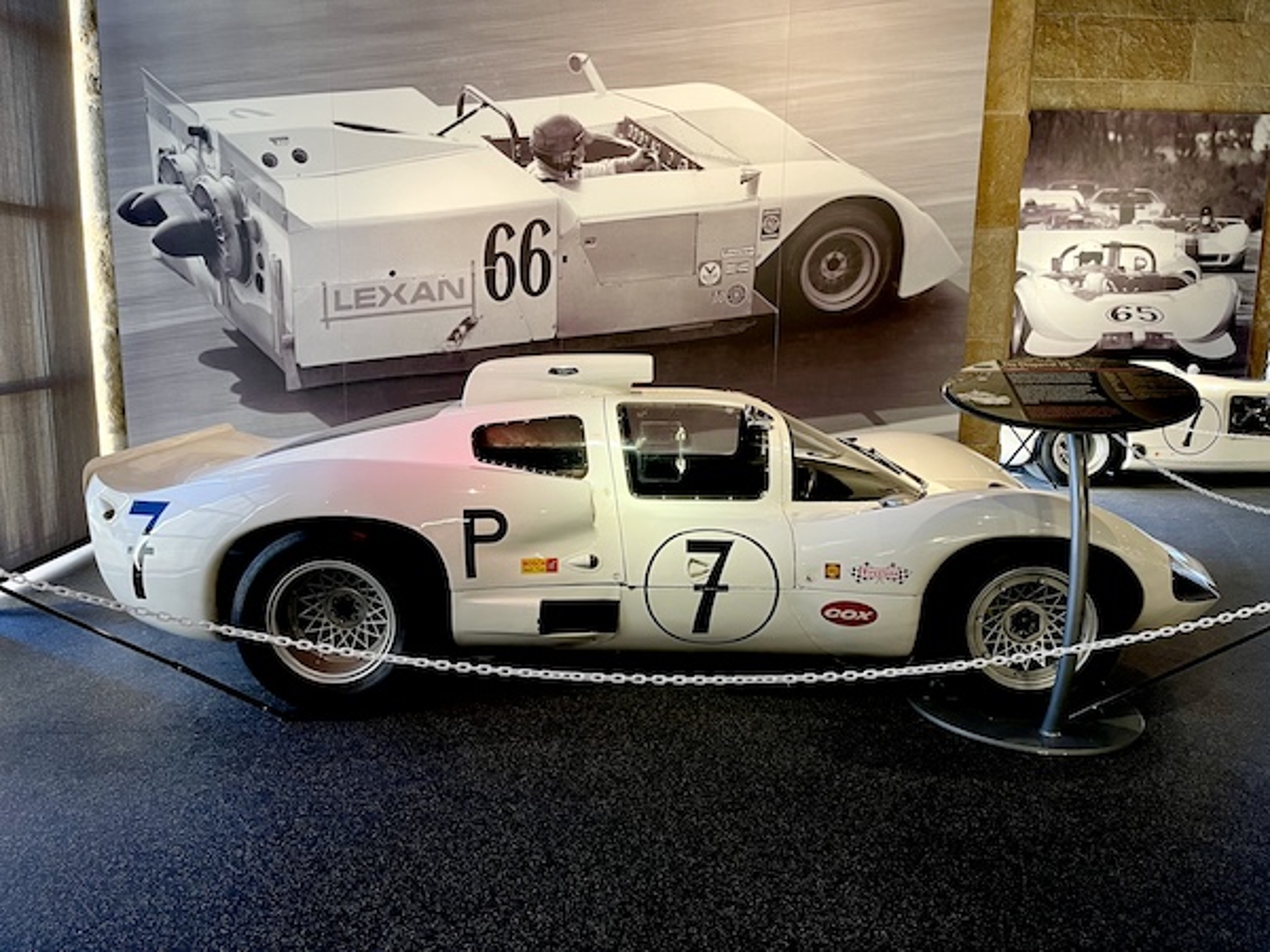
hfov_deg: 69.4
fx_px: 917
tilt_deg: -10.5
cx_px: 635
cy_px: 476
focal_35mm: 25
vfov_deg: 54.9
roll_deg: -0.4
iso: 200
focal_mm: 5.1
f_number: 1.6
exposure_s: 1/60
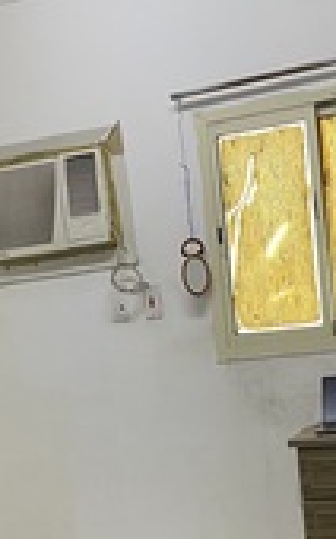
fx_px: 1086
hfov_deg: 17.6
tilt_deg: -10.1
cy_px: 487
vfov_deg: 26.9
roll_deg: +6.6
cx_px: 154
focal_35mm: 74
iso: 250
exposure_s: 1/60
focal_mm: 4.2
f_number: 1.6
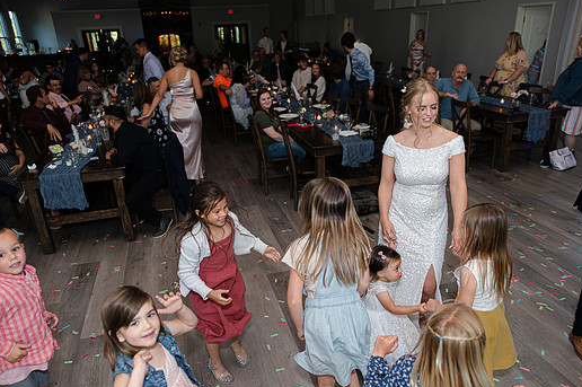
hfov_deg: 67.4
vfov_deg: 47.8
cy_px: 211
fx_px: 436
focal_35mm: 27
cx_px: 290
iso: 640
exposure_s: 1/200
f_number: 2.8
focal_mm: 24
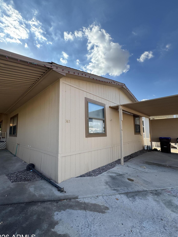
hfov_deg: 81.7
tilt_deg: +5.9
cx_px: 88
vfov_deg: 98.1
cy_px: 122
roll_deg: +0.9
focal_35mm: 15
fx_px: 103
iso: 40
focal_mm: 2.22
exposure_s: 1/492
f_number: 2.2
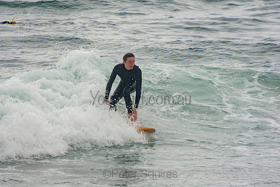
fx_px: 4084
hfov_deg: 3.9
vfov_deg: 2.6
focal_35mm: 525
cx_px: 140
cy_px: 94
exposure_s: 1/1250
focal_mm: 350
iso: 250
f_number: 5.6
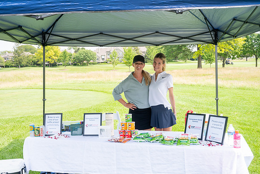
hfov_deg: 50.6
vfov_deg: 35.0
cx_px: 130
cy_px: 87
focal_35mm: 38
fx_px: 275
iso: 250
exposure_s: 1/500
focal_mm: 38
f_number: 5
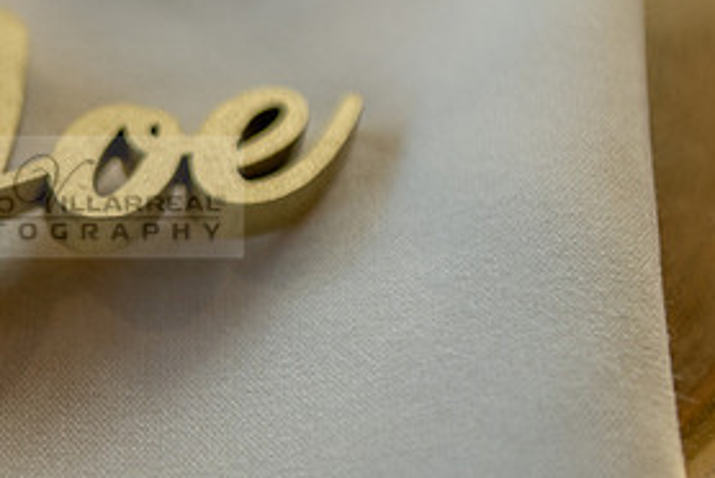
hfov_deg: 13.9
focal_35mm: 146
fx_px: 2903
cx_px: 26
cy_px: 197
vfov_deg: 9.4
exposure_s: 1/160
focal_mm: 70
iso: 160
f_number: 2.8
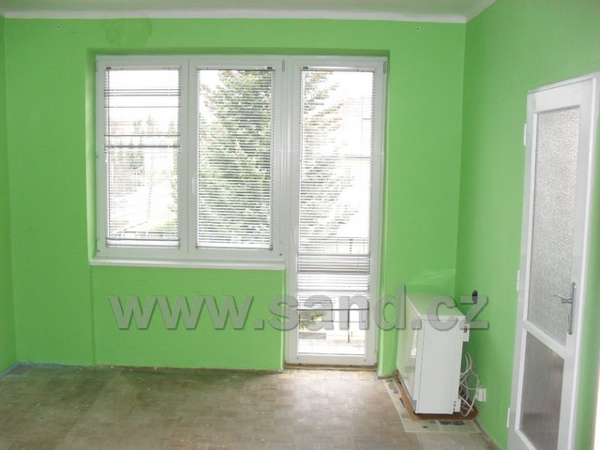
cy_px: 225
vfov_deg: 40.7
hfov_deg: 52.6
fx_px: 607
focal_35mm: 35
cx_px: 300
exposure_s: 1/45
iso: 160
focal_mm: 6.3
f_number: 3.2
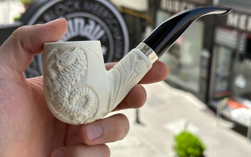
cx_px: 126
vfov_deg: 25.3
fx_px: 349
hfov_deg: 39.6
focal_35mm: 51
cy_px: 75
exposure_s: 1/1395
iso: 64
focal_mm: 6.86
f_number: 1.78
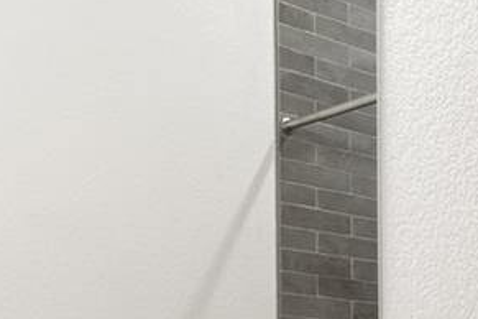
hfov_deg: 21.0
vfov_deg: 14.7
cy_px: 446
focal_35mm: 88
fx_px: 1168
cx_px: 621
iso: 200
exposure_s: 1/5
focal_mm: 16
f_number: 8
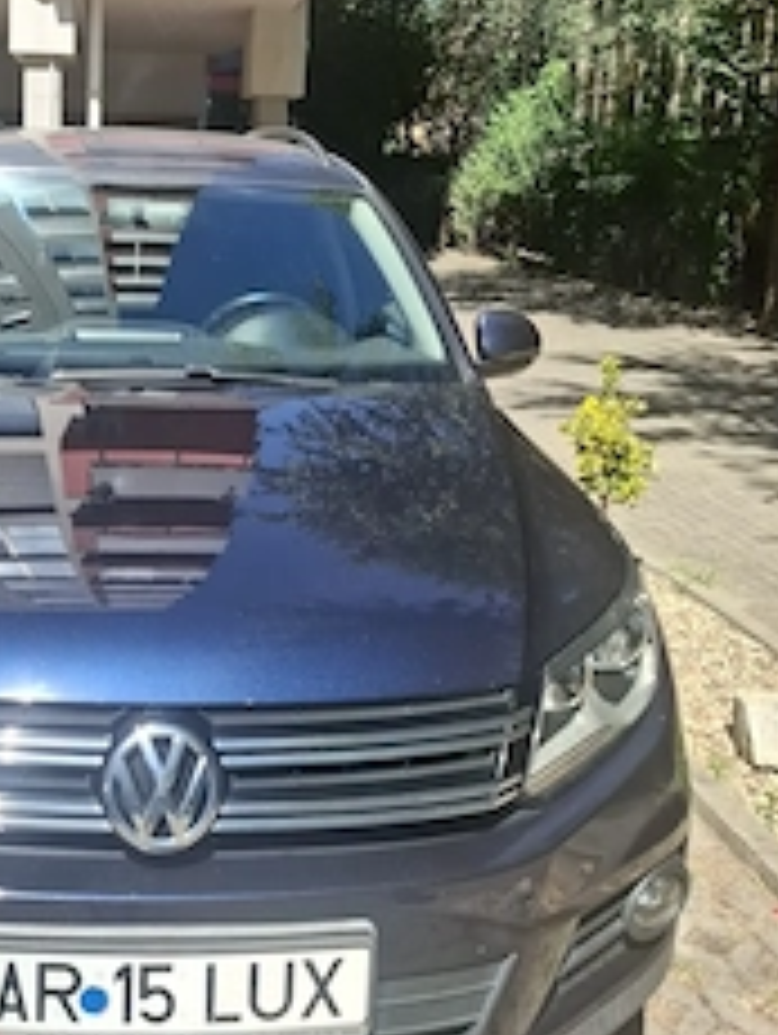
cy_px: 351
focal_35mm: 40
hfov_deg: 35.0
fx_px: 1196
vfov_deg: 46.1
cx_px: 171
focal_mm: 5.54
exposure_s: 1/1490
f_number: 1.8
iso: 50
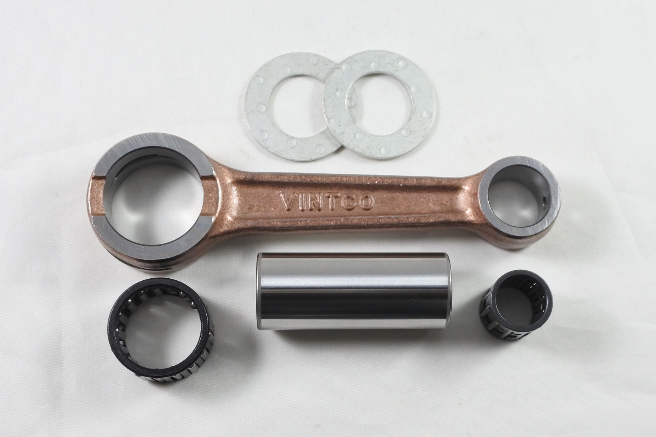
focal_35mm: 36
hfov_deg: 53.1
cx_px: 328
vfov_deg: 36.9
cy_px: 218
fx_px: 656
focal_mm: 13.4
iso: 640
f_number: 4
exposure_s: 1/125
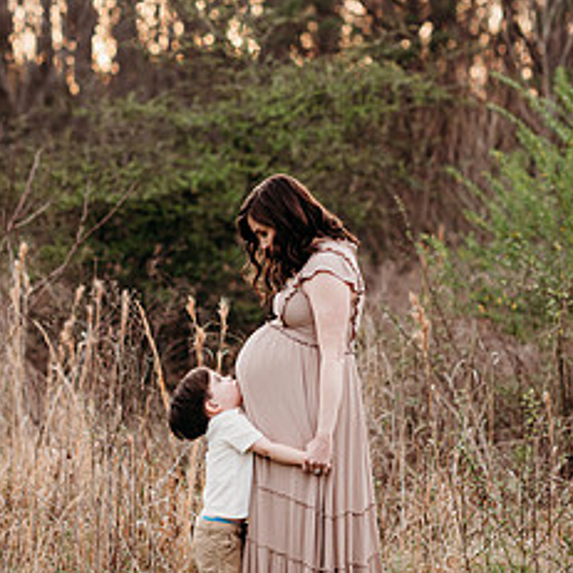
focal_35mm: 141
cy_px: 213
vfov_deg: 12.4
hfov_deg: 12.4
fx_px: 2641
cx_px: 226
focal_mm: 85
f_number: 2.5
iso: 200
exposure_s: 1/400
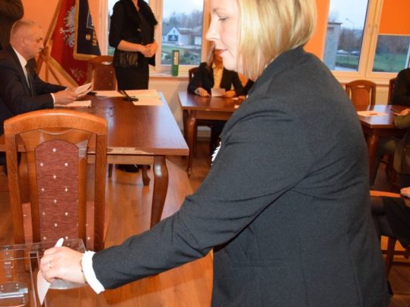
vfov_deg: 38.6
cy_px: 178
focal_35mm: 37
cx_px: 126
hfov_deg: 49.0
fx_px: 438
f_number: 3.5
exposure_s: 1/60
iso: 3200
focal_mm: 18
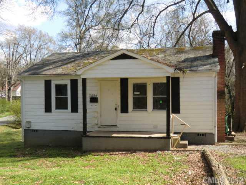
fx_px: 284
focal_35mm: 40
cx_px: 123
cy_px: 92
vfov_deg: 36.0
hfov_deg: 46.8
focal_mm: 7.1
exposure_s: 1/250
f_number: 3.8
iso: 64
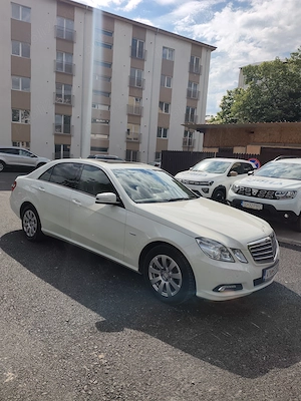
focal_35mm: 24
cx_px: 150
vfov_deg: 71.6
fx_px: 278
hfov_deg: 56.8
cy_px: 200
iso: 50
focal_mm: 5.84
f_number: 1.6
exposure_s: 1/7777
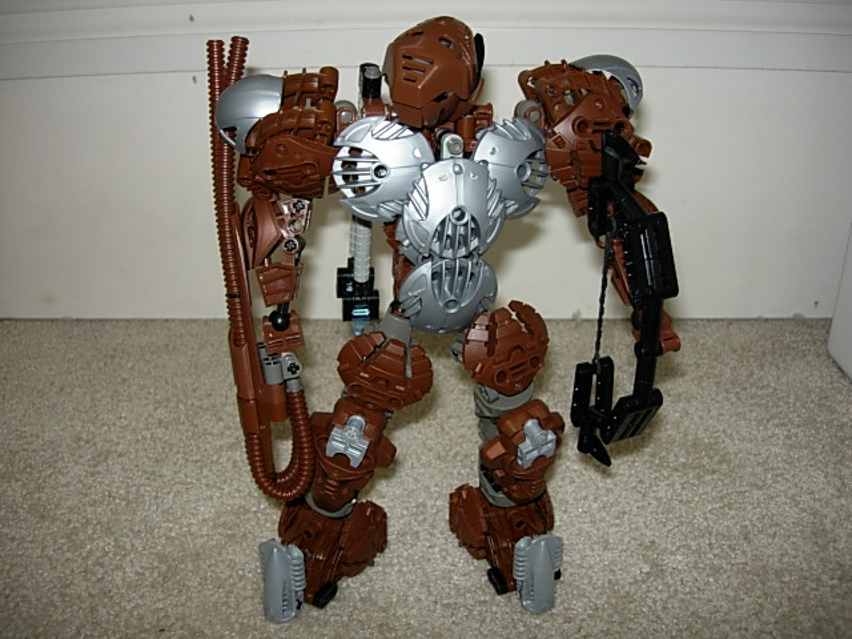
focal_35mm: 38
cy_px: 320
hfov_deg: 49.0
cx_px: 426
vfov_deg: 37.7
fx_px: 935
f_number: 2.8
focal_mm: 7.8
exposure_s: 1/64
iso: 79
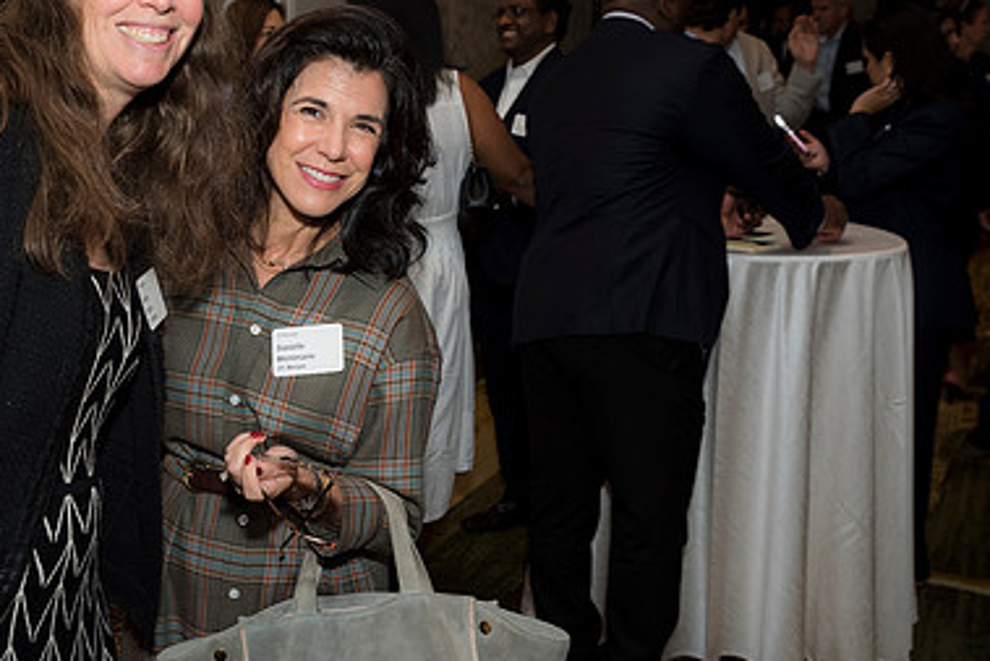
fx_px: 1348
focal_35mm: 49
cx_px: 264
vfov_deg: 27.5
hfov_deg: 39.4
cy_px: 252
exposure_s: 1/125
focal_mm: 32
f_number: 5.6
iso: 800
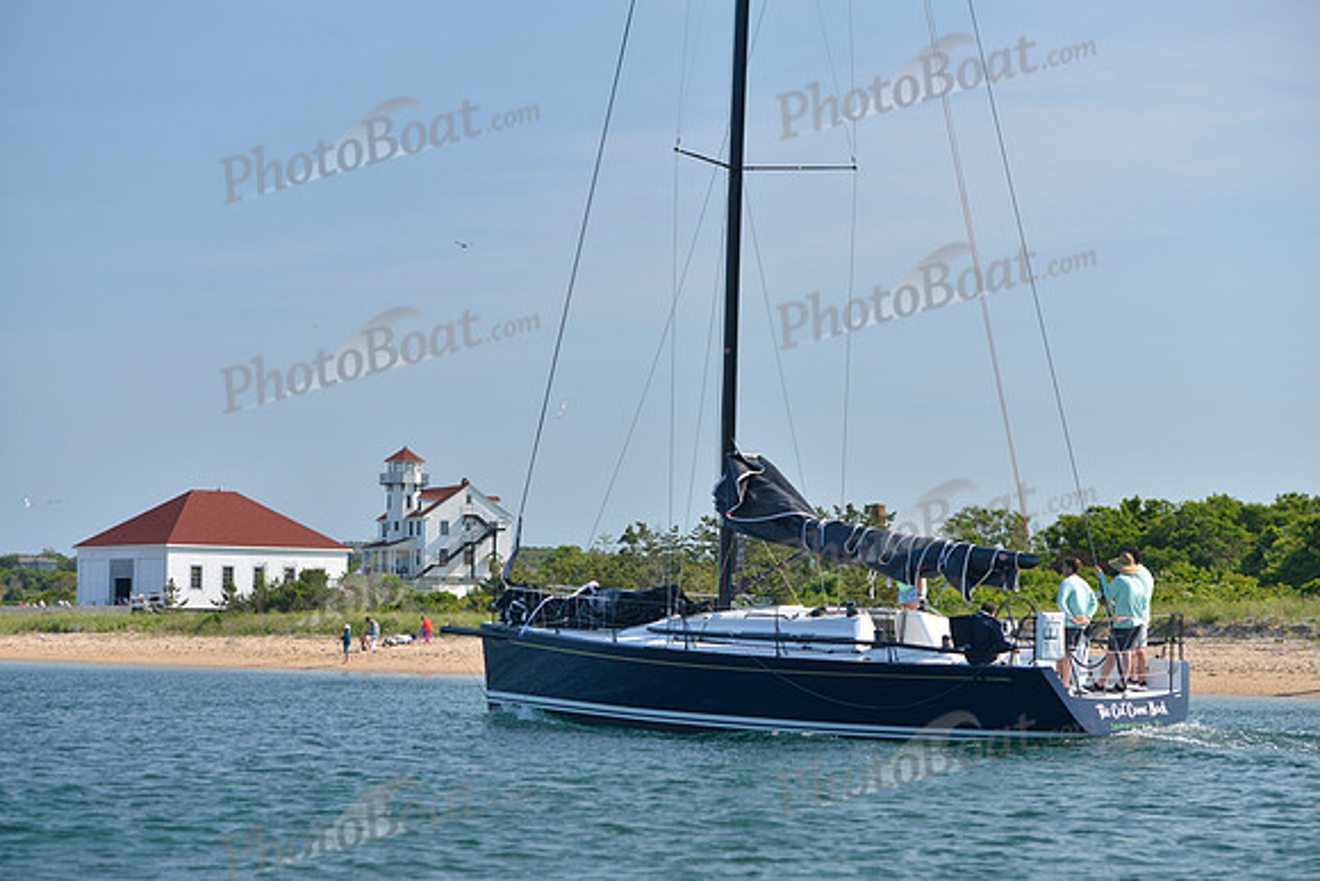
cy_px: 440
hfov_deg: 22.6
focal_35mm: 90
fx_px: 3301
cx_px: 660
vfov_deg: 15.2
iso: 400
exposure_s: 1/1000
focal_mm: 90
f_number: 4.5
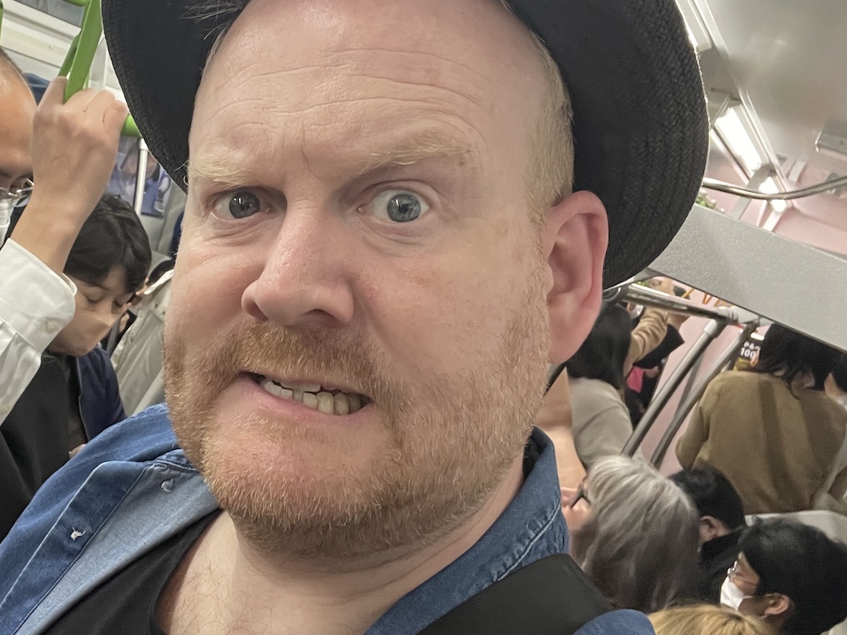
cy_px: 290
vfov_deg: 33.6
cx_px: 185
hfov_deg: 42.2
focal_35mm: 43
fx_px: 1052
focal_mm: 2.71
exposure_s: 1/55
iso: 250
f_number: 2.2
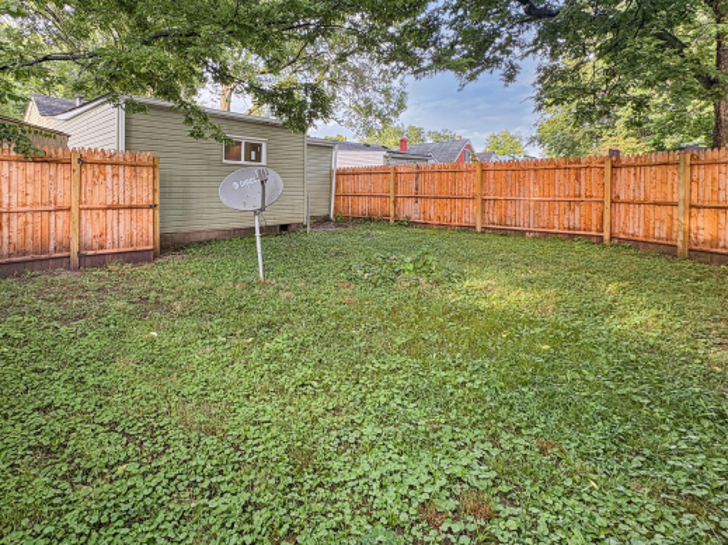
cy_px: 277
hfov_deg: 86.7
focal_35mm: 18
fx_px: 378
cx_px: 291
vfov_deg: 71.6
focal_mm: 2.2
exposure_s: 1/140
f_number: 2.2
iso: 125
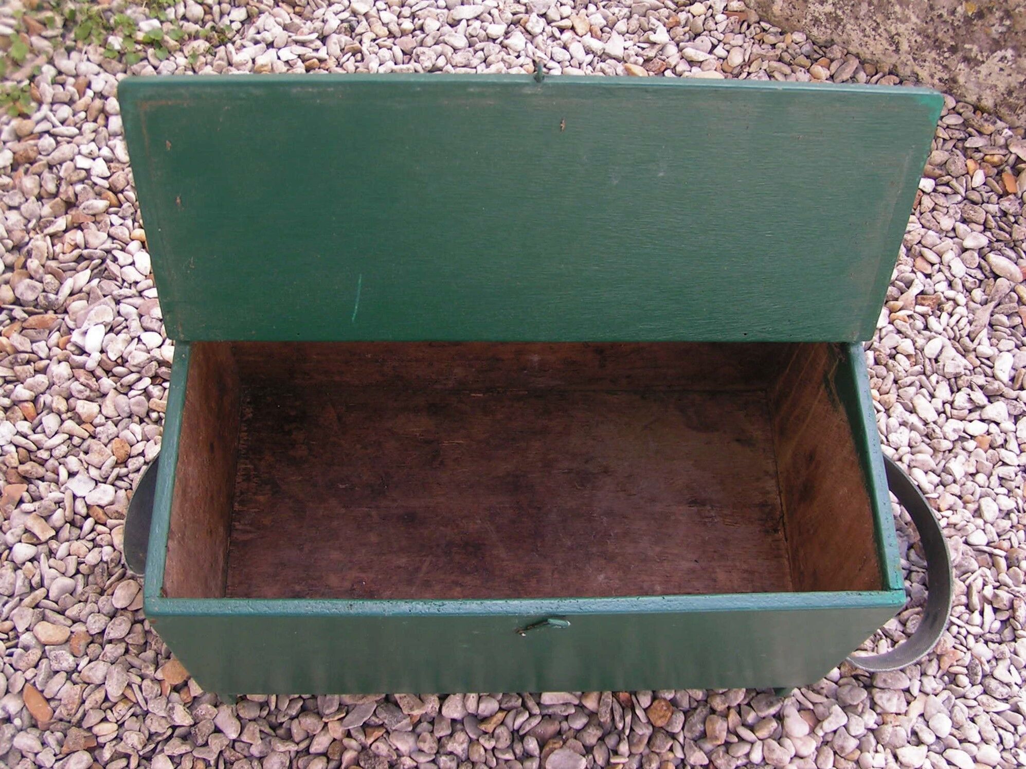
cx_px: 513
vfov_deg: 37.7
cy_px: 384
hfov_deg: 49.0
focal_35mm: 38
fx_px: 1126
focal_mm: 5.8
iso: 50
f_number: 4
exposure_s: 1/100
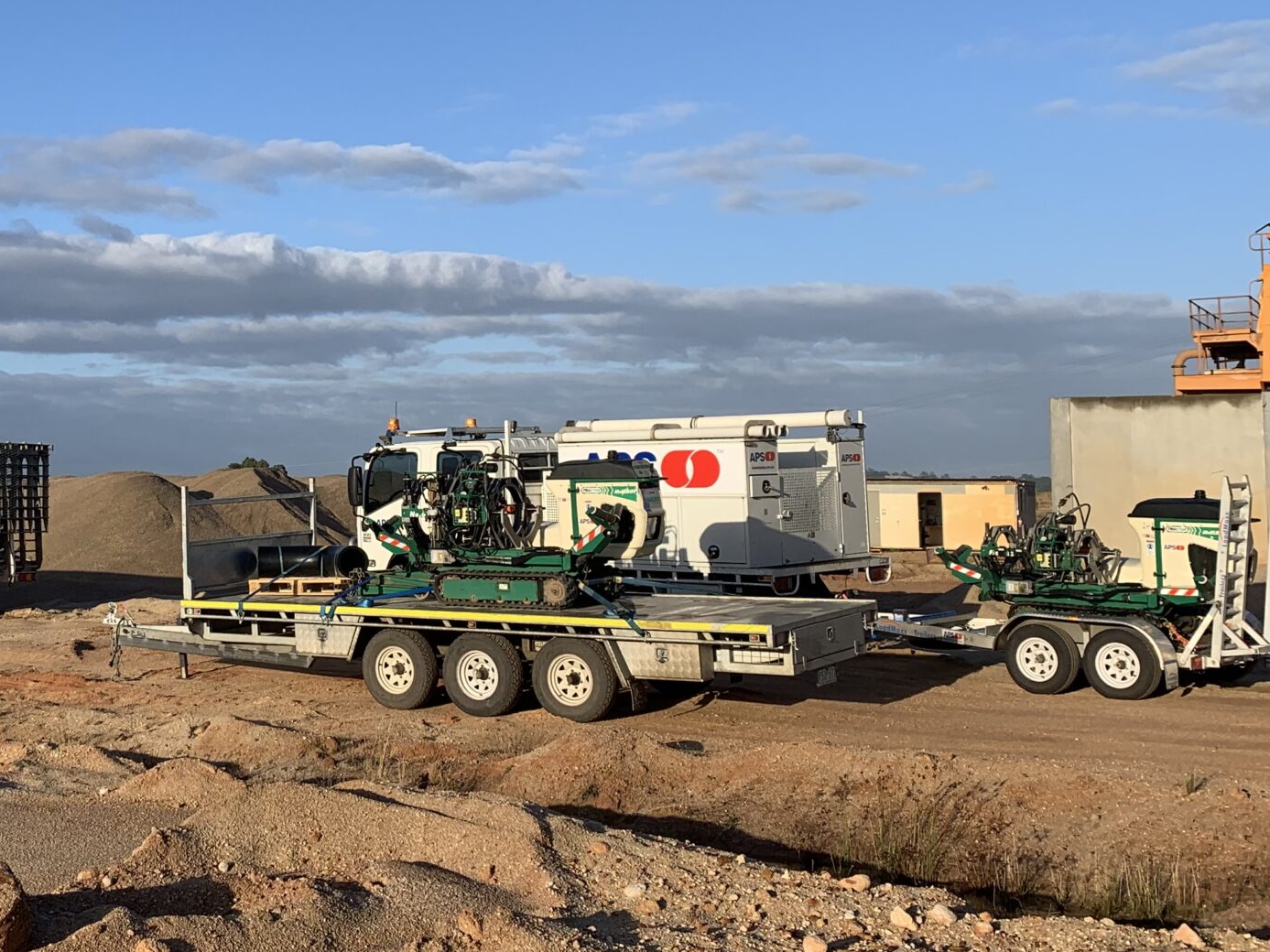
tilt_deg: +5.7
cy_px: 354
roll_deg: -0.2
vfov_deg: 30.1
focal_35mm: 48
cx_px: 288
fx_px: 1761
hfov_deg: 38.4
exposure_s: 1/2160
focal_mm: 4.25
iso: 25
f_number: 1.8
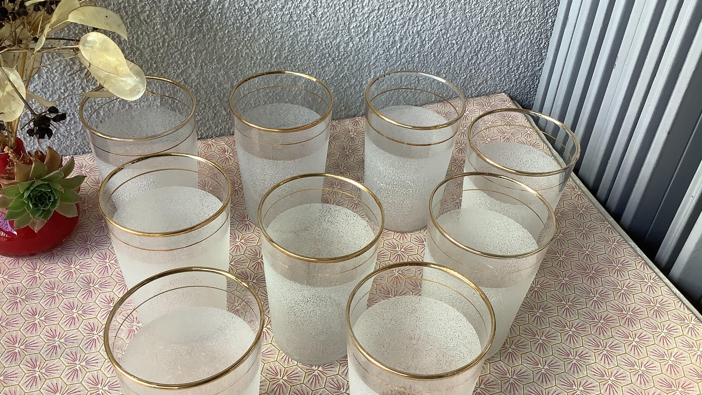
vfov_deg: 34.7
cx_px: 352
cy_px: 206
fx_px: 633
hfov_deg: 58.0
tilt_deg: -40.6
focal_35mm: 34
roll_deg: -3.1
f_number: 2.4
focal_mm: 3.3
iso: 80
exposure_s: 1/100
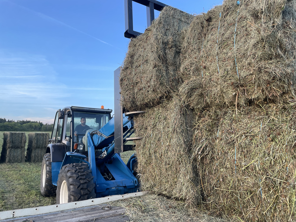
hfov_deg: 67.3
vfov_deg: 53.1
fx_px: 222
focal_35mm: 26
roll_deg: -0.8
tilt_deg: +8.1
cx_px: 148
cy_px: 111
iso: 40
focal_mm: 4.2
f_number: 1.6
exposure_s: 1/121
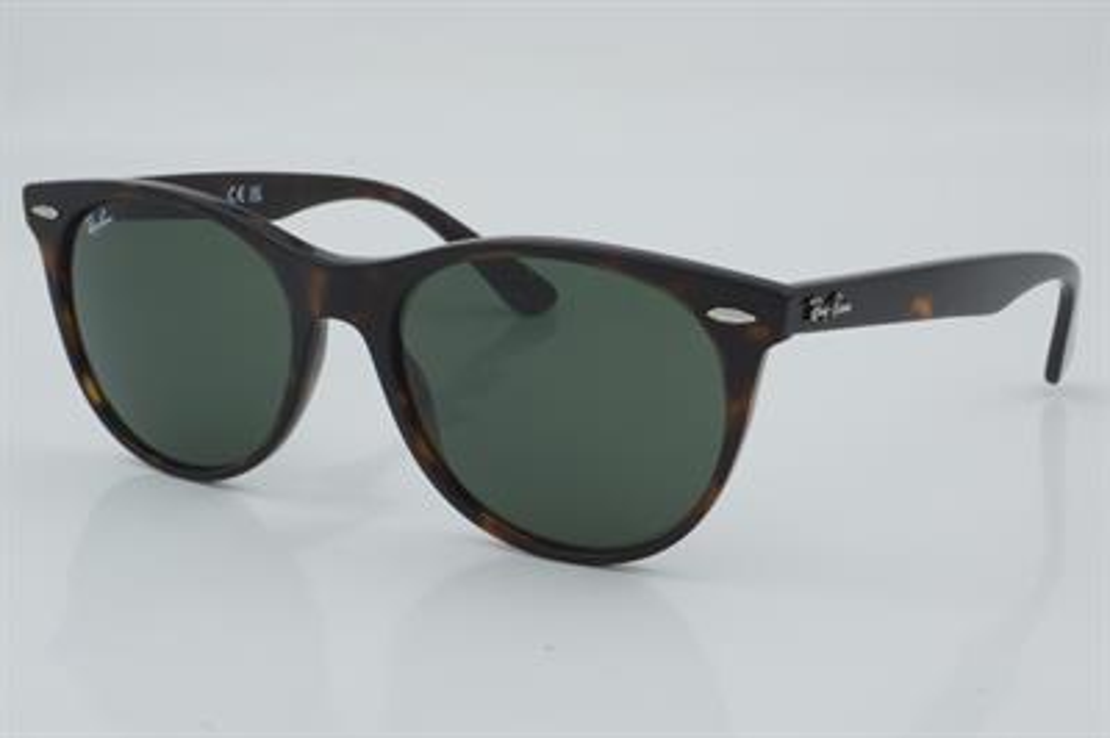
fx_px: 2311
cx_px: 555
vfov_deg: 18.2
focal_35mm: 75
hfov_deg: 27.0
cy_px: 369
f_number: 29
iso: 100
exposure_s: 1/4
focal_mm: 50
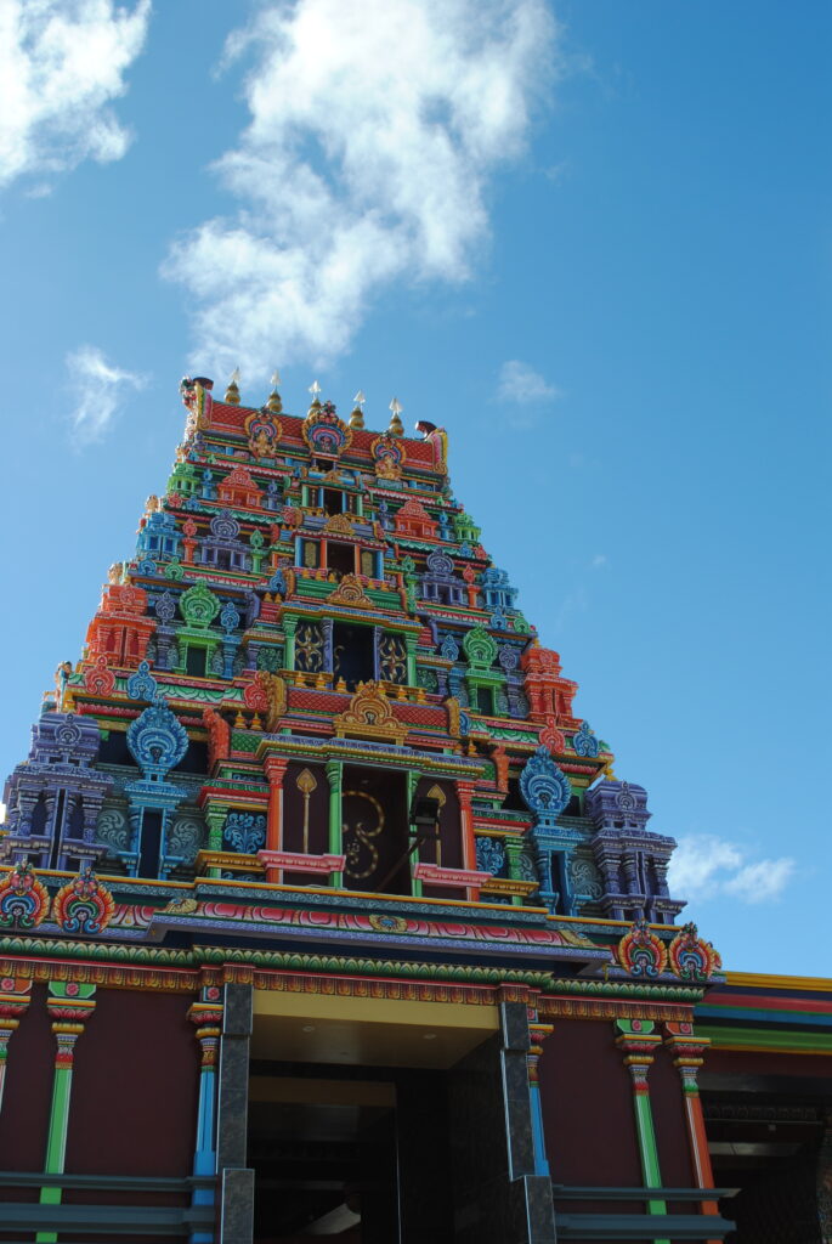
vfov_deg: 53.1
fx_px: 1245
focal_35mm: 36
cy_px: 622
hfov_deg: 37.0
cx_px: 416
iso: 100
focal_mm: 24
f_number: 8
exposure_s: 1/250
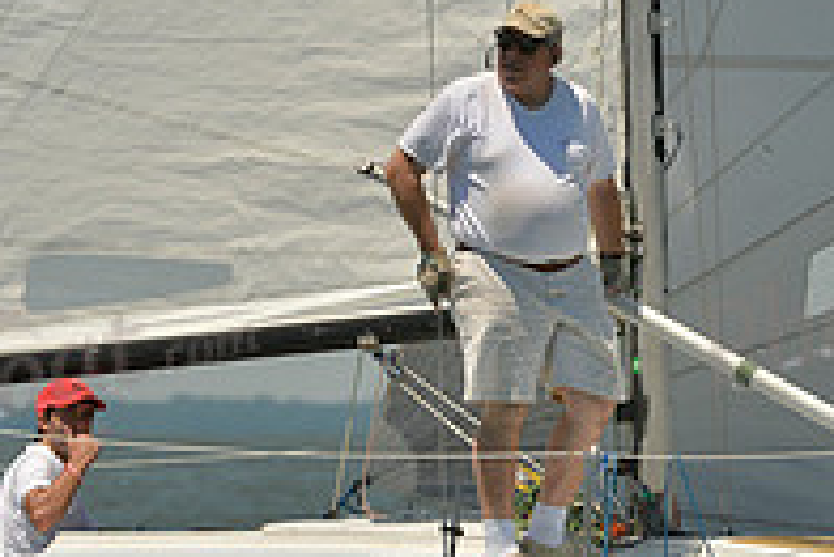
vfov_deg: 1.7
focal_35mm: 800
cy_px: 117
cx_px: 481
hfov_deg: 2.6
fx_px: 18546
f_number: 7.1
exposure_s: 1/1250
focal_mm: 270
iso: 200
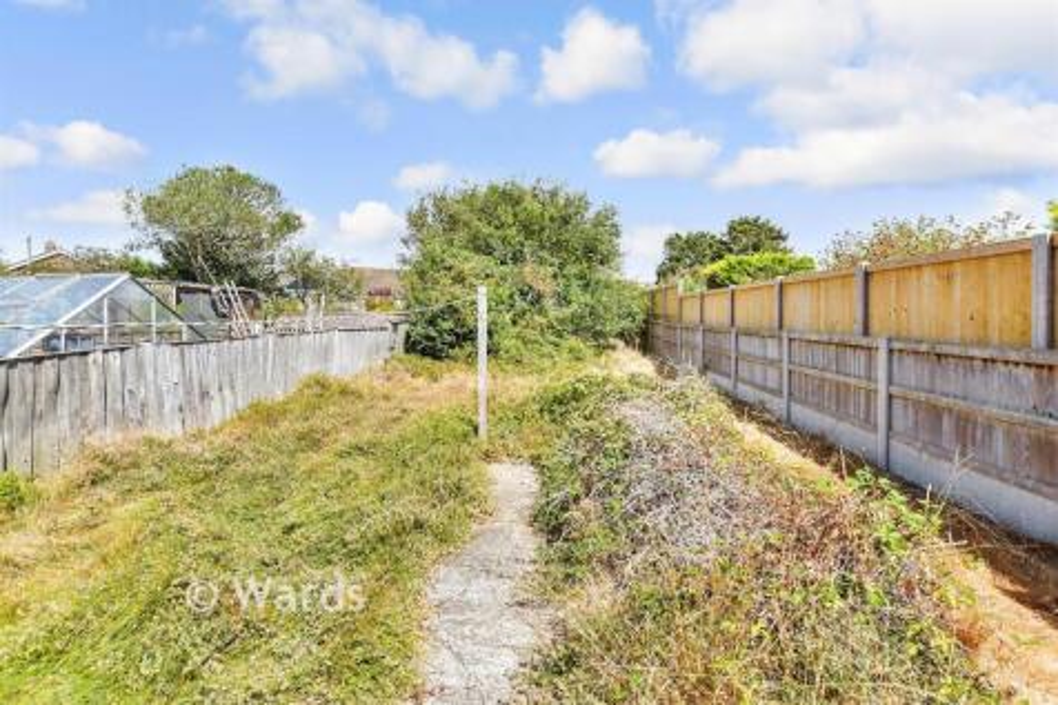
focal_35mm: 15
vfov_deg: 77.3
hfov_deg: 100.4
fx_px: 441
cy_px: 352
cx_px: 529
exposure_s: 1/320
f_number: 6.3
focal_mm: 10
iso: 160
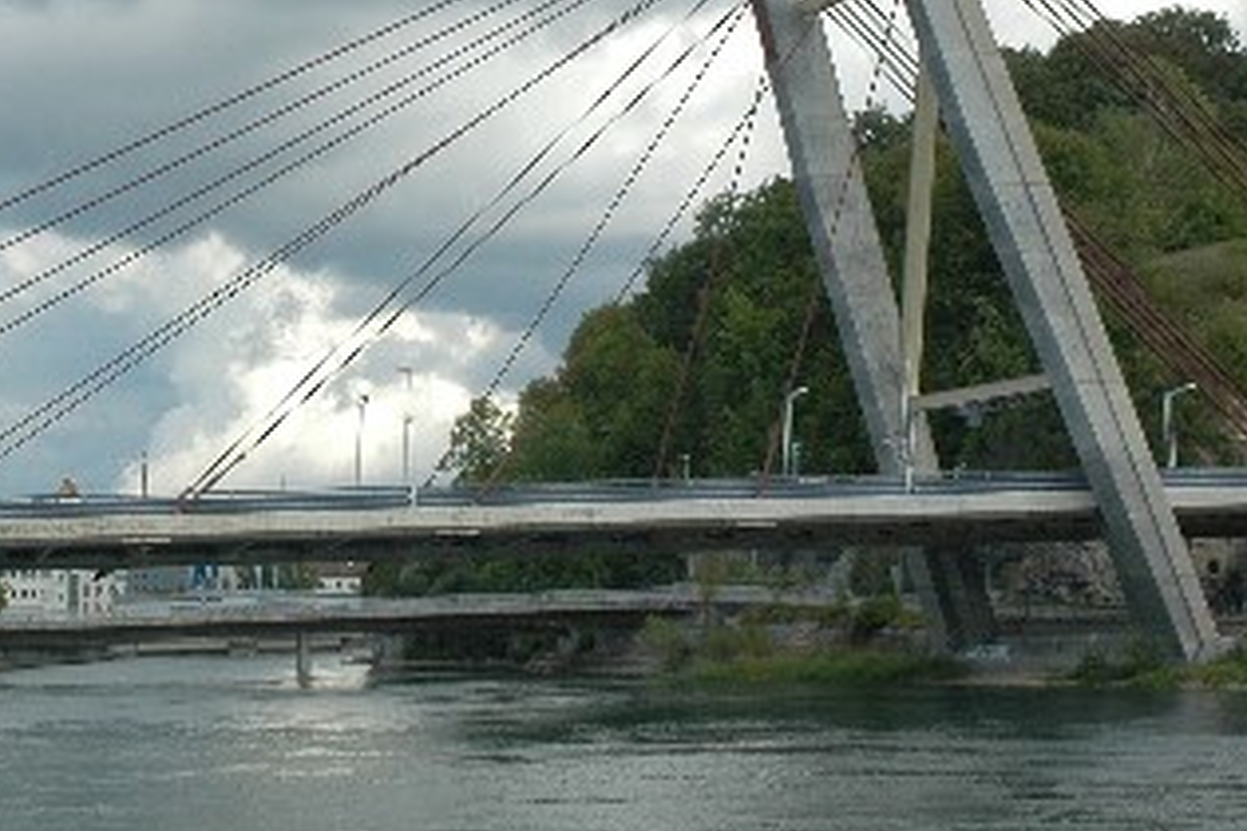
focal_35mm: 83
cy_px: 277
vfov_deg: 16.4
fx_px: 2873
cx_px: 441
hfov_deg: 24.4
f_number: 10
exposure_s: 1/320
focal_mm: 29
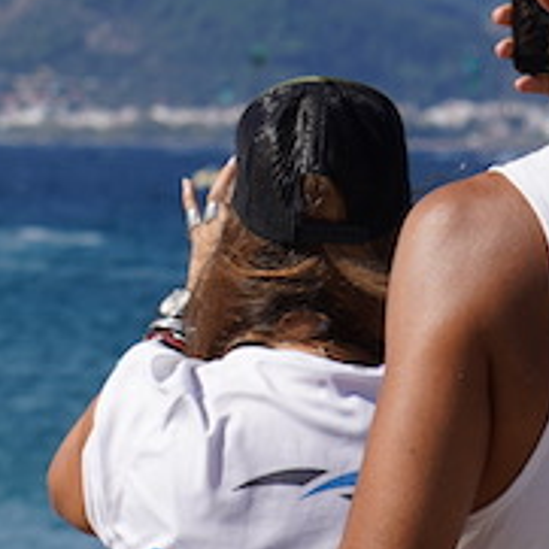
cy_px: -481
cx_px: -793
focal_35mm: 388
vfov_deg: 4.5
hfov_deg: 4.4
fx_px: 6962
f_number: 5.6
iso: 100
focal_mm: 70
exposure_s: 1/640
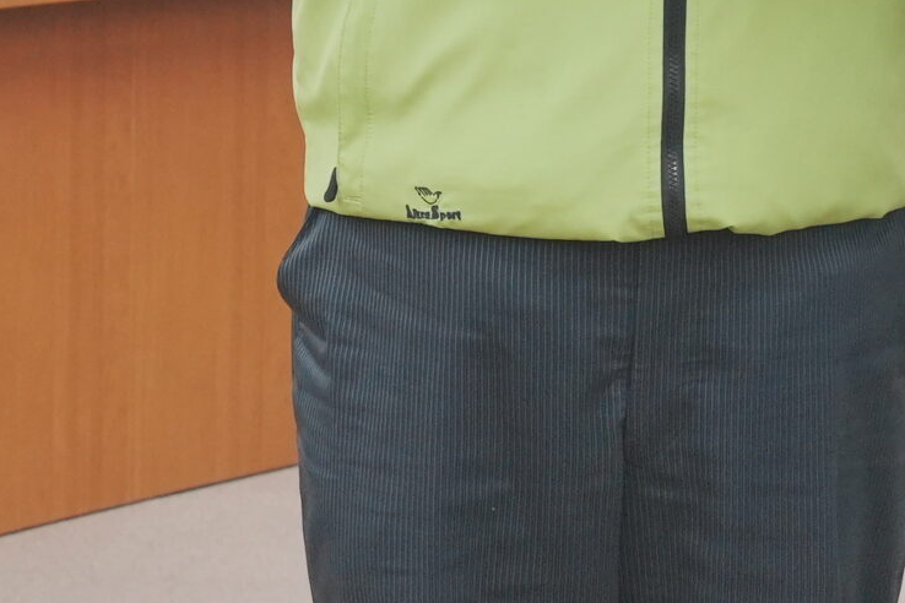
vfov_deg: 7.9
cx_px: 1013
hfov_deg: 11.9
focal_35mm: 170
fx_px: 4273
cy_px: -242
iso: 1000
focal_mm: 33
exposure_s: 1/160
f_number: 5.6
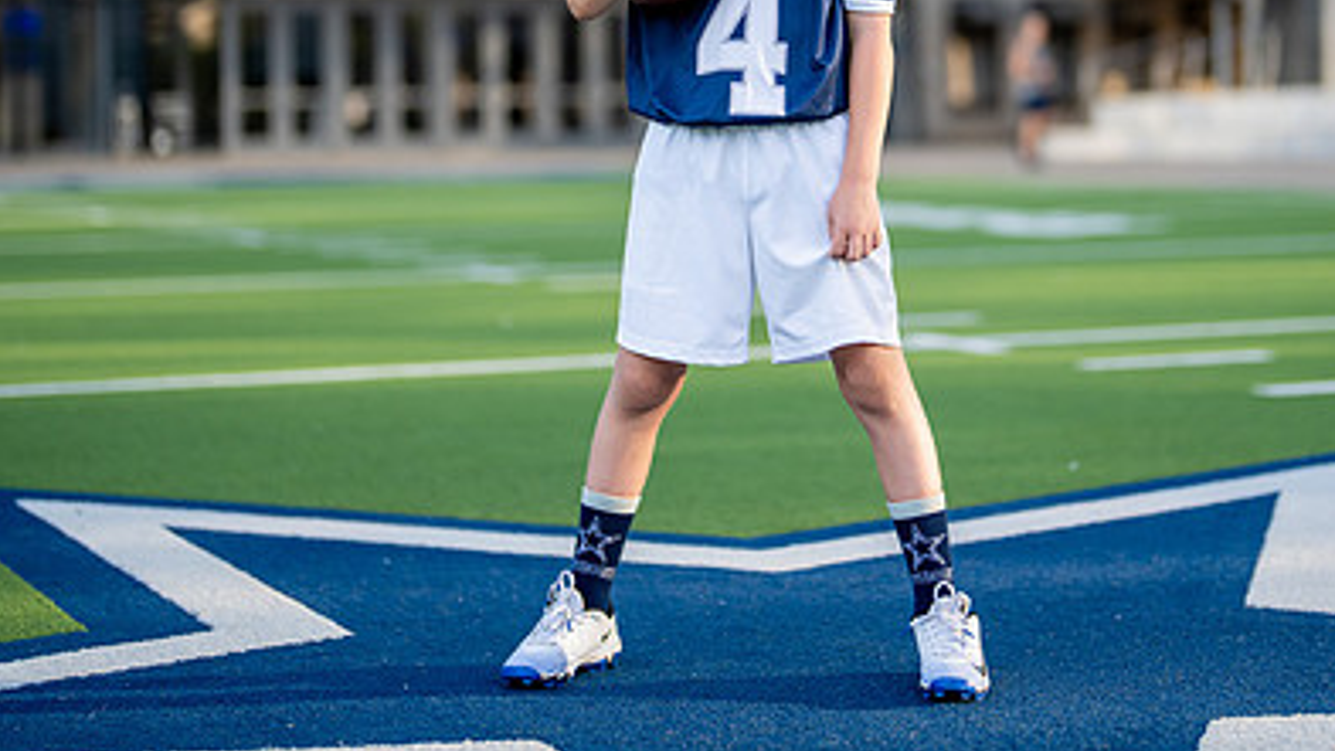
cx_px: 780
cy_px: 50
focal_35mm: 86
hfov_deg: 24.7
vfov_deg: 13.9
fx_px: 3044
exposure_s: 1/2000
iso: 100
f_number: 1.2
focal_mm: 50
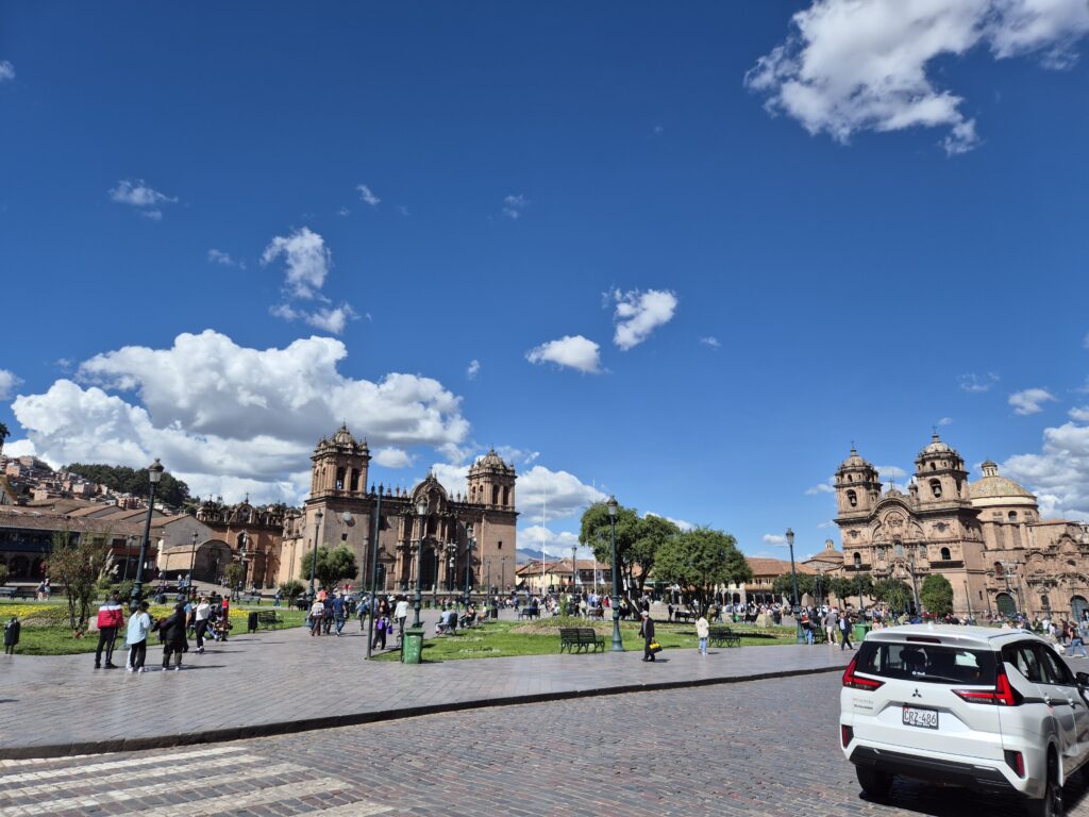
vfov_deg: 58.9
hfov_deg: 73.9
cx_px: 544
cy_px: 408
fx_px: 724
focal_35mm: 23
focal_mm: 5.4
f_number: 1.8
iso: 25
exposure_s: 1/2336
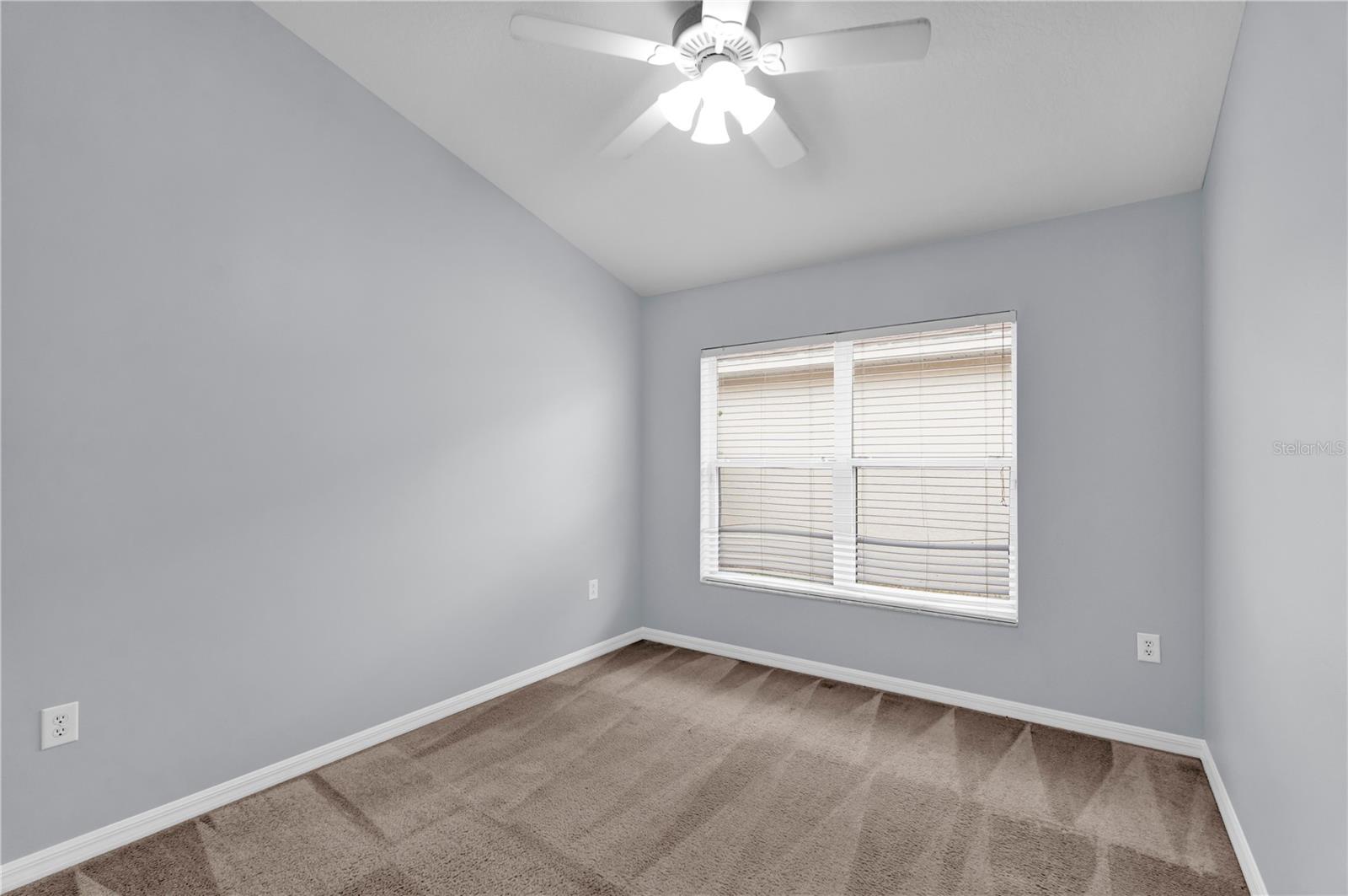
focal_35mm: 16
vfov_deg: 73.6
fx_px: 598
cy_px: 448
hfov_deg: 96.8
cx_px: 674
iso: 1600
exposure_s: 1/80
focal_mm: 16
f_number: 5.6
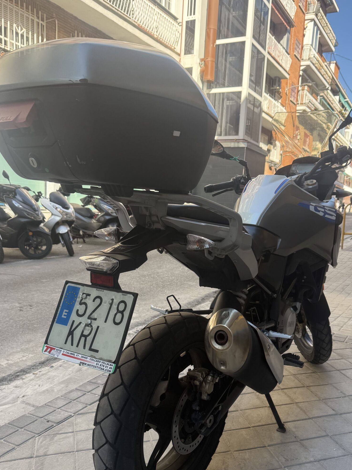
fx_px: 420
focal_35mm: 31
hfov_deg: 45.2
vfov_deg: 57.9
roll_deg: -2.7
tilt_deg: -9.5
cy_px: 279
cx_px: 214
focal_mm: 6.76
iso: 100
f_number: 1.78
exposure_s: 1/735
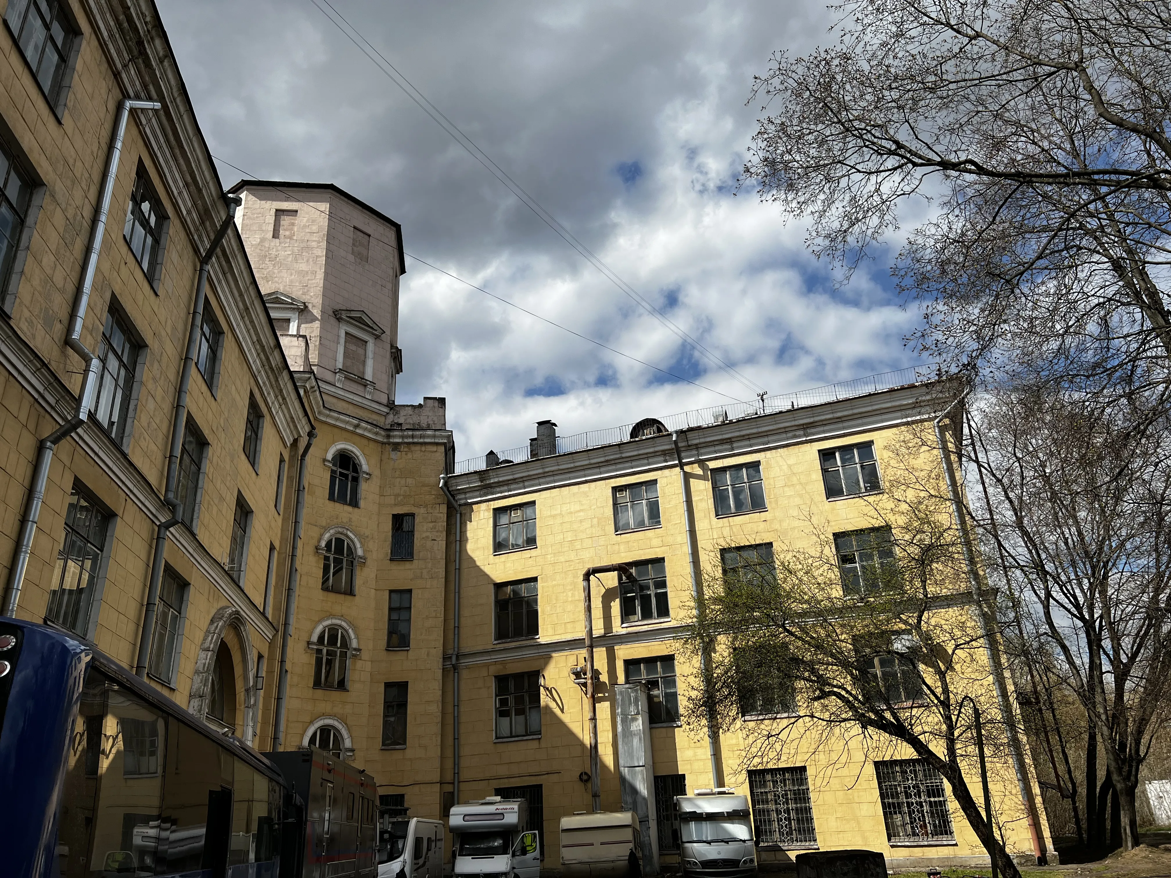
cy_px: 439
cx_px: 586
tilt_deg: +23.4
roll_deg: +2.6
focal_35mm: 26
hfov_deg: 67.3
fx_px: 880
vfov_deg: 53.1
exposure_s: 1/6579
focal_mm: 5.7
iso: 50
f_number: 1.5
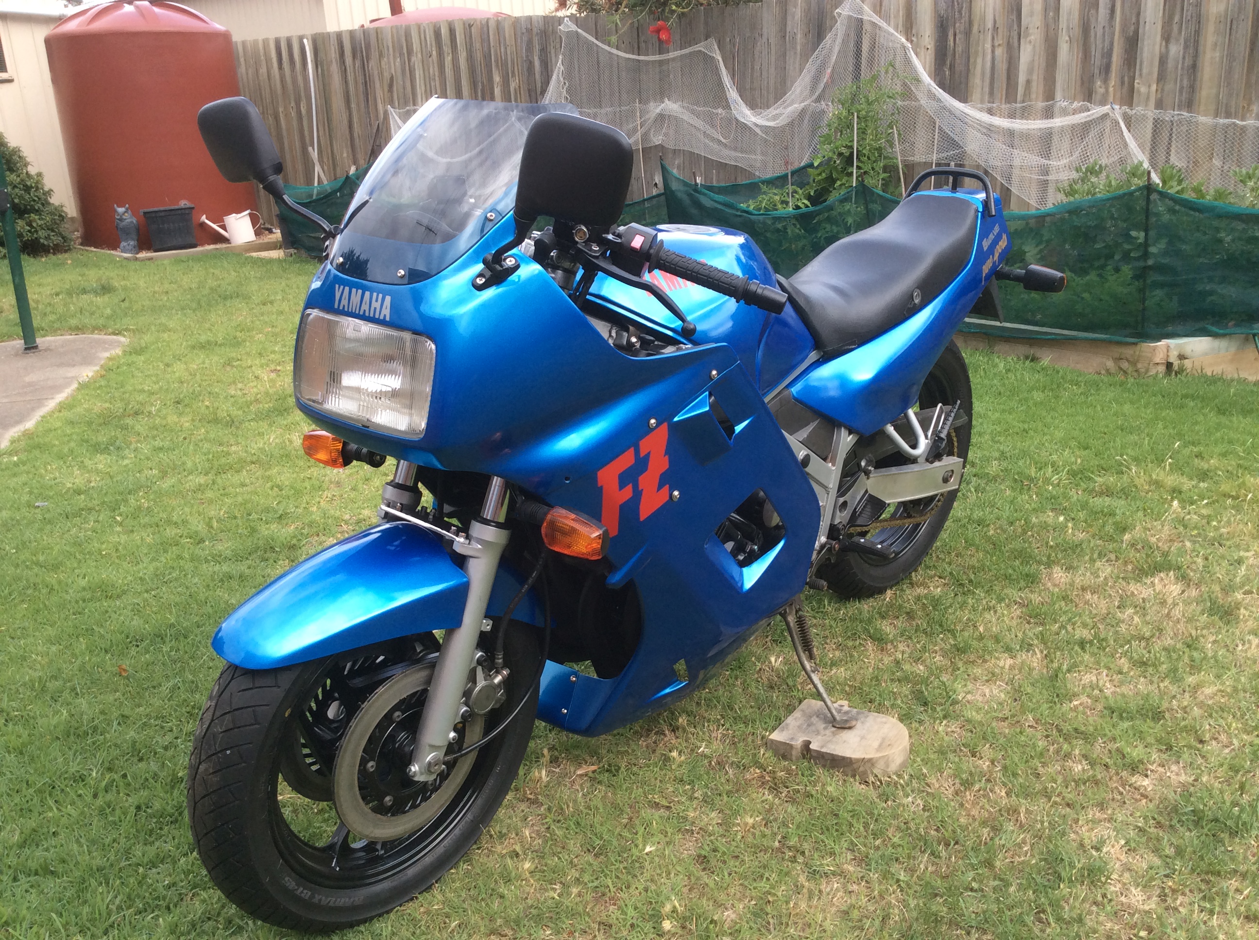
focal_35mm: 32
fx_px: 1162
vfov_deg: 44.1
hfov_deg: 56.9
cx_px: 630
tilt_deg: -19.9
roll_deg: +3.3
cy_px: 470
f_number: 2.4
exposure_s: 1/206
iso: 32
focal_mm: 3.3
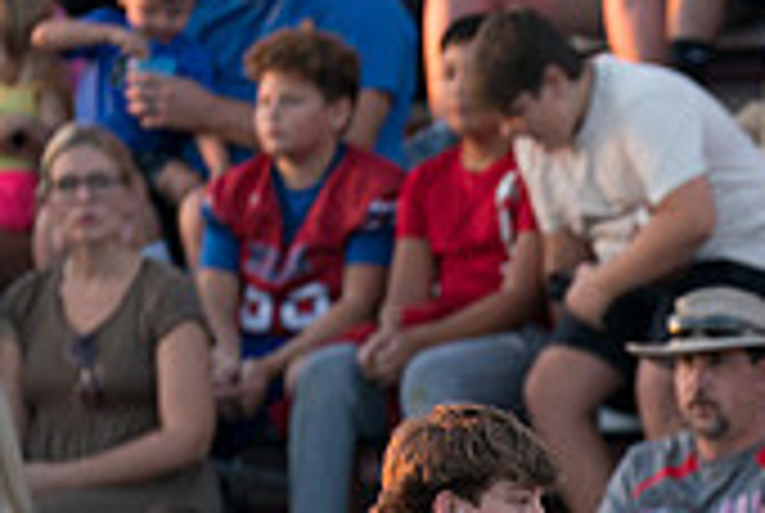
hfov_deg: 3.0
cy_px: 592
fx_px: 14496
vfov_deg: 2.0
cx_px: 1192
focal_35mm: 681
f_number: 2.8
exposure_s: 1/1000
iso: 1600
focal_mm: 200
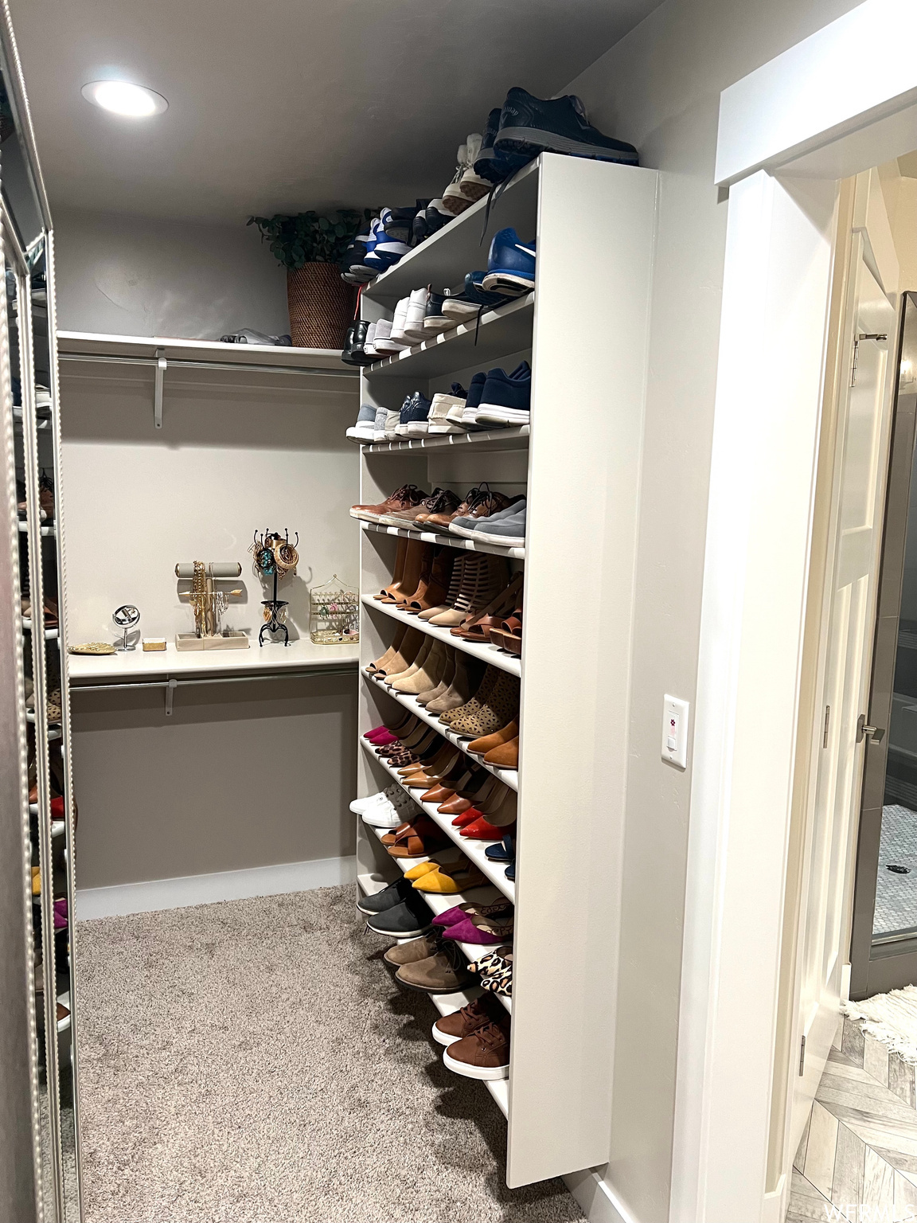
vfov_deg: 67.3
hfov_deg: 53.1
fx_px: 918
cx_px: 458
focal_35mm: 26
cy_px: 612
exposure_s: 1/60
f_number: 1.5
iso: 125
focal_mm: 5.7
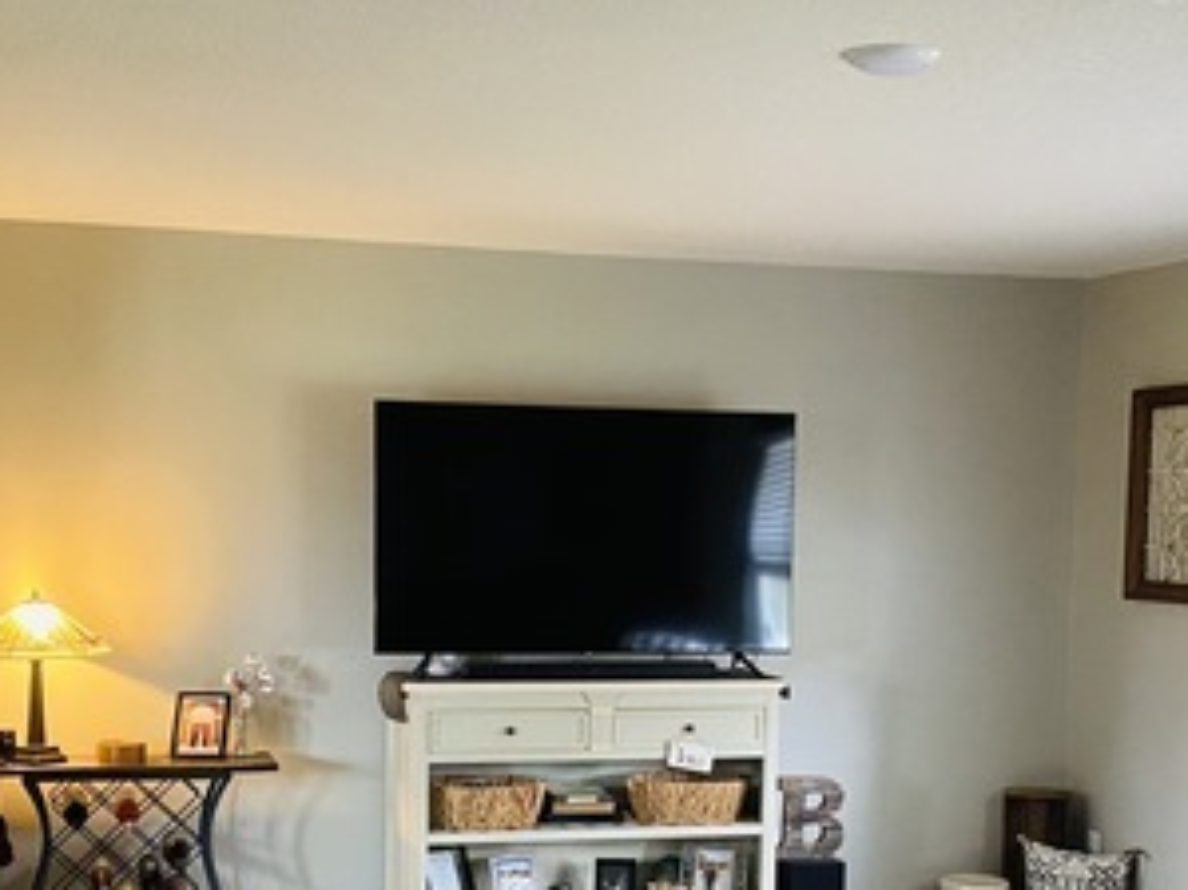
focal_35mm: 58
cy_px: 687
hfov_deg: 33.2
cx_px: 622
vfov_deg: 24.9
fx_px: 1990
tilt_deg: -6.6
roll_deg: -0.9
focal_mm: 4.25
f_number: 1.8
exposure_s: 1/40
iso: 500
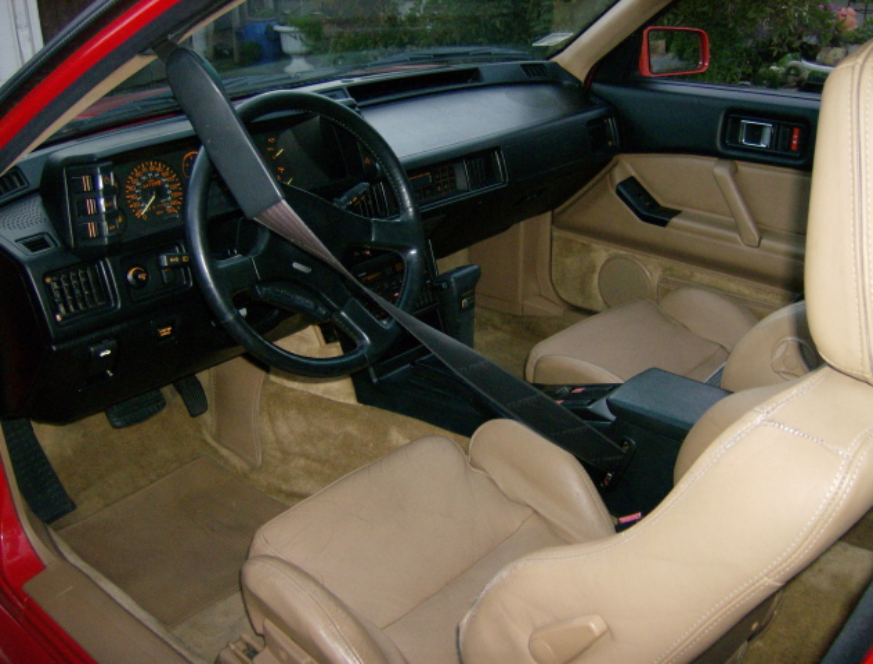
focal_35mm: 36
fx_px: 913
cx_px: 436
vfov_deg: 40.0
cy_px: 332
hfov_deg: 51.1
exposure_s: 1/60
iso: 200
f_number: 2.8
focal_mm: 6
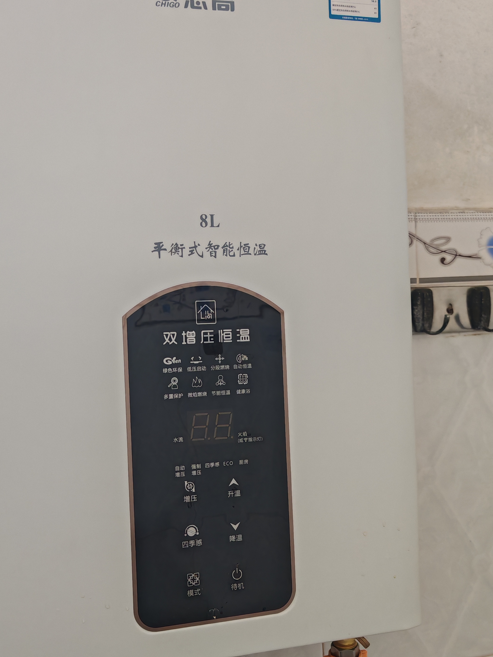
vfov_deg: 46.8
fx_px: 760
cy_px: 313
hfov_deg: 35.9
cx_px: 203
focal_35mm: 40
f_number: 1.9
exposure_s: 1/33
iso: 640
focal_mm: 6.67
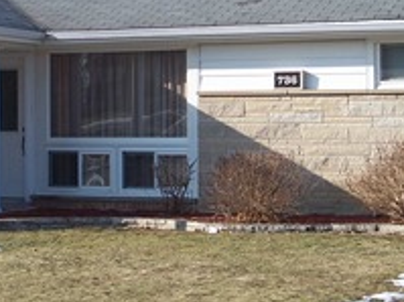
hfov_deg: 16.5
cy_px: 122
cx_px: 106
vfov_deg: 12.4
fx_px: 1388
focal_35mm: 119
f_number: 2.8
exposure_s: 1/800
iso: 64
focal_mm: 7.8
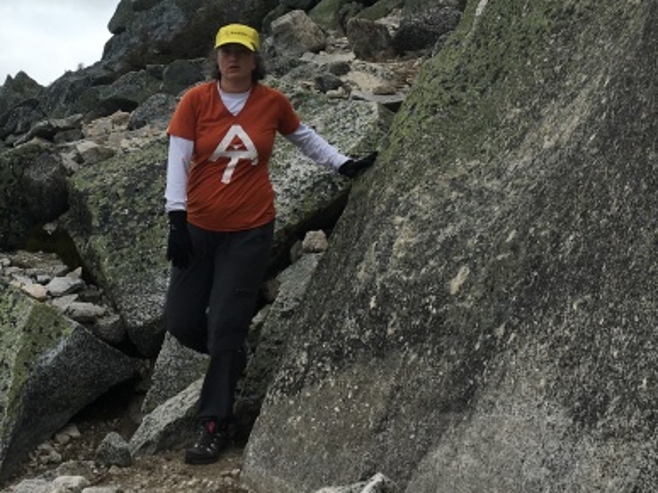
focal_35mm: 60
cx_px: 150
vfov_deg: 23.9
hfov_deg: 31.5
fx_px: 1140
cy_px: 76
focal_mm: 4.15
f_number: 2.2
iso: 25
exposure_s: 1/1099
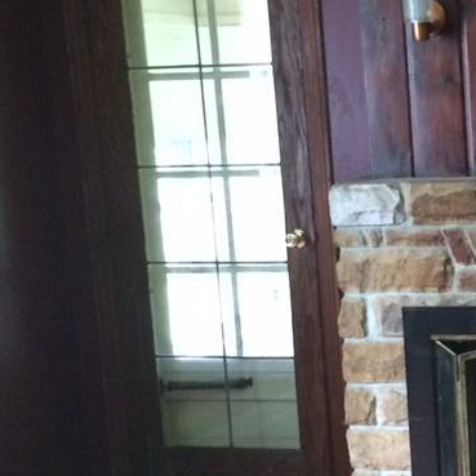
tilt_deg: -10.6
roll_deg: +2.6
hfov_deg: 18.5
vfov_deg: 19.4
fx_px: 1385
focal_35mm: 89
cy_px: 322
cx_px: 564
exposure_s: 1/20
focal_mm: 4.15
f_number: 2.2
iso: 320
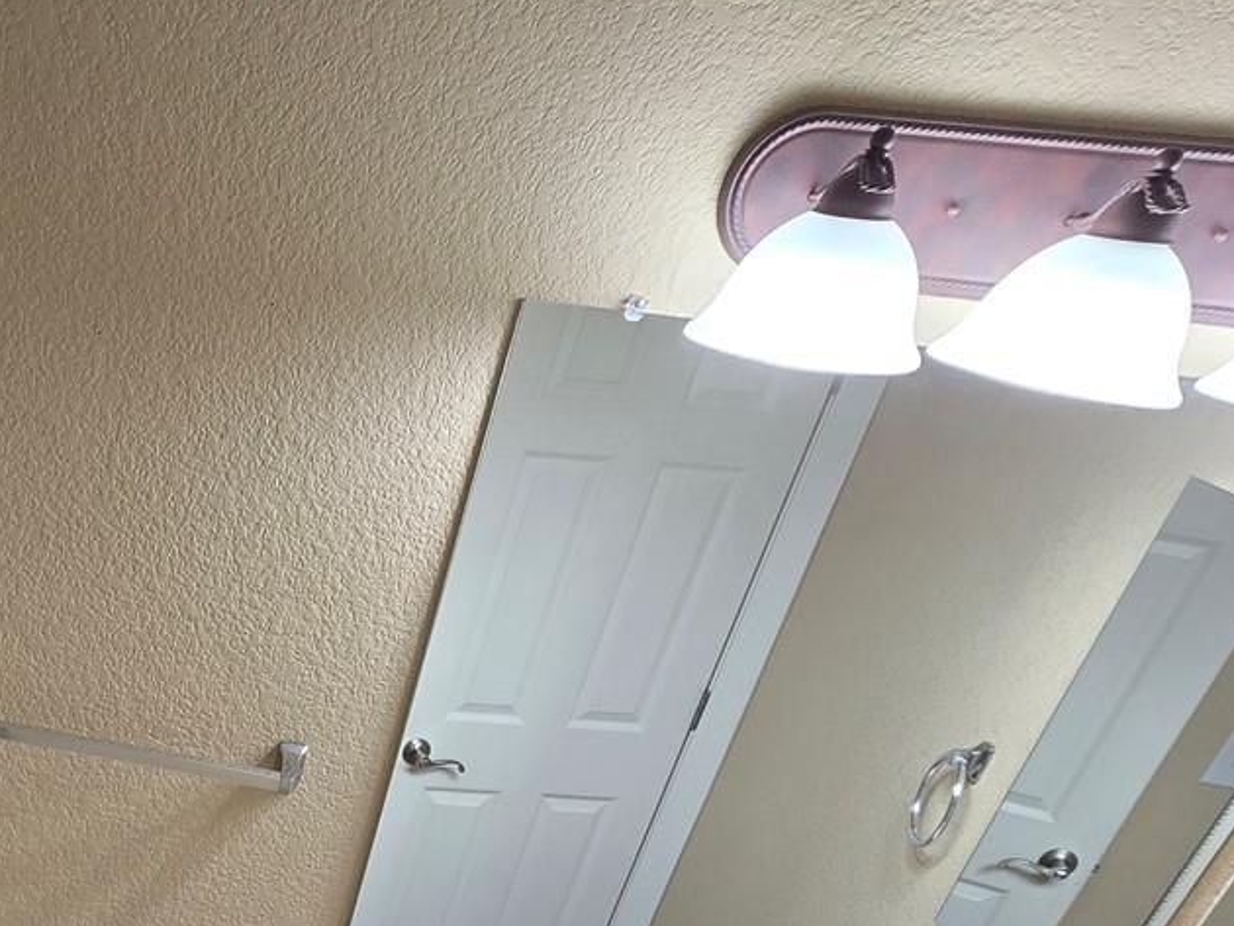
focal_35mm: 33
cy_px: 963
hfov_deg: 45.3
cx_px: -39
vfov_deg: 37.5
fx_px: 1177
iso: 125
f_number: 2.2
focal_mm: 2.2
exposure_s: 1/60
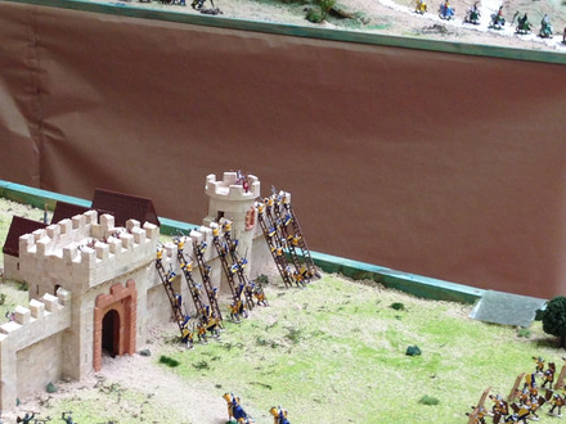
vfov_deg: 18.1
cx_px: 164
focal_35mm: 80
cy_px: 382
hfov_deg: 24.2
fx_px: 1308
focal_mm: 4.12
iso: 64
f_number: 2.4
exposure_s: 1/40
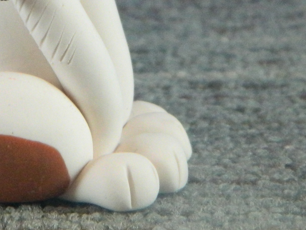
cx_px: 87
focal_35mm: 287
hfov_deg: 6.9
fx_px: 2537
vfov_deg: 5.1
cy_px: -107
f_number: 4.2
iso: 400
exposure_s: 1/30
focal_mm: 15.1
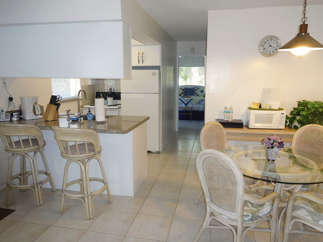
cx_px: 162
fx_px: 233
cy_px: 121
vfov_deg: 54.9
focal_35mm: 25
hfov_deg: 69.4
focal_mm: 4.5
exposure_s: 1/30
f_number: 3.4
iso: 280
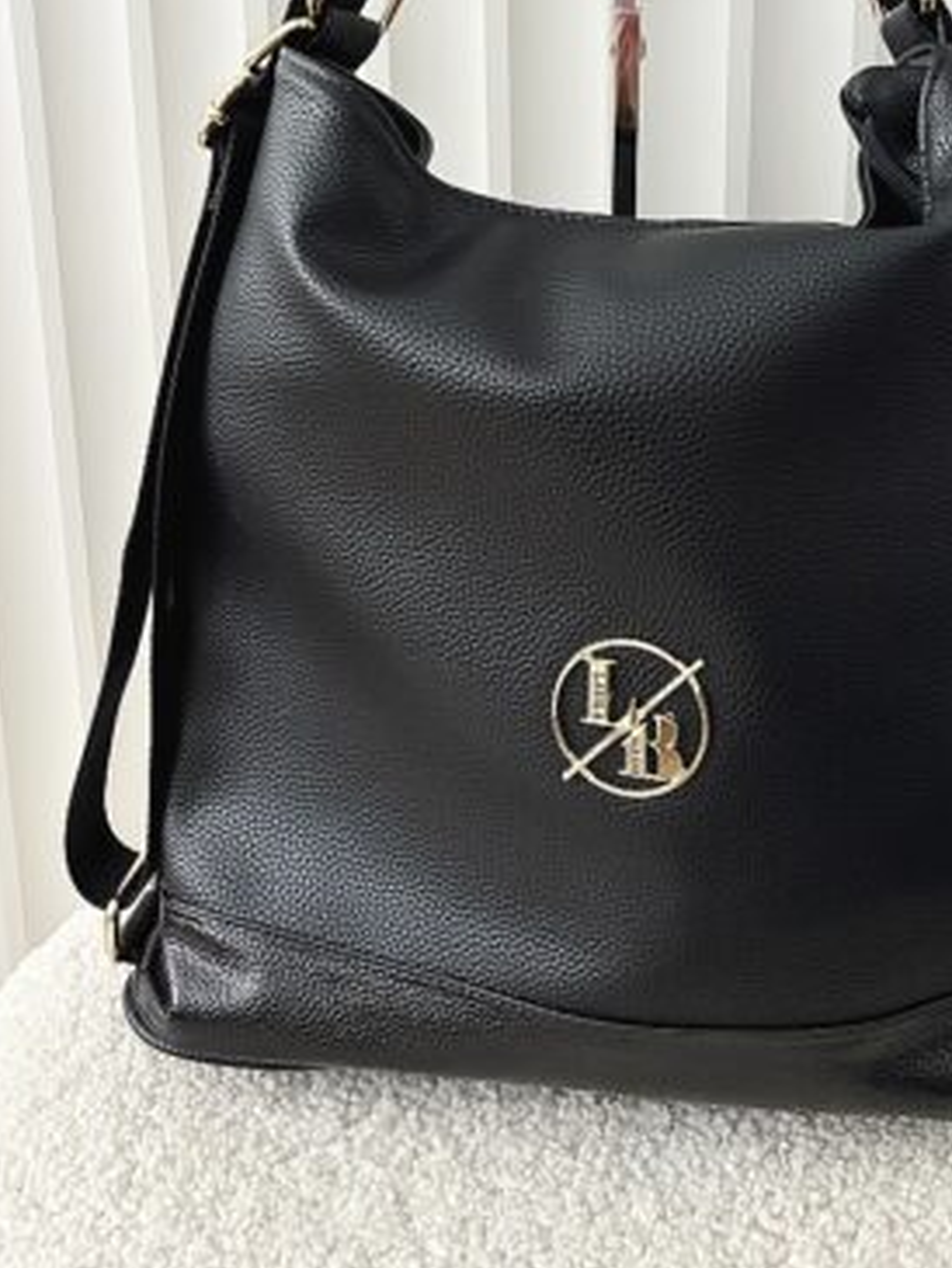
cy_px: 363
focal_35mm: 38
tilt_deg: -12.3
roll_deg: +0.0
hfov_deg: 37.5
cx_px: 598
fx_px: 1393
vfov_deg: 47.6
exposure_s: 1/60
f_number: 1.6
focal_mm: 5.96
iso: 400
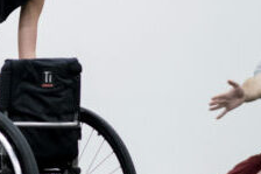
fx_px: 2275
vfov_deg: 4.4
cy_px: 46
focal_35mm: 314
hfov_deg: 6.5
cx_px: -19
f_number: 2
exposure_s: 1/320
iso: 2000
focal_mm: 85
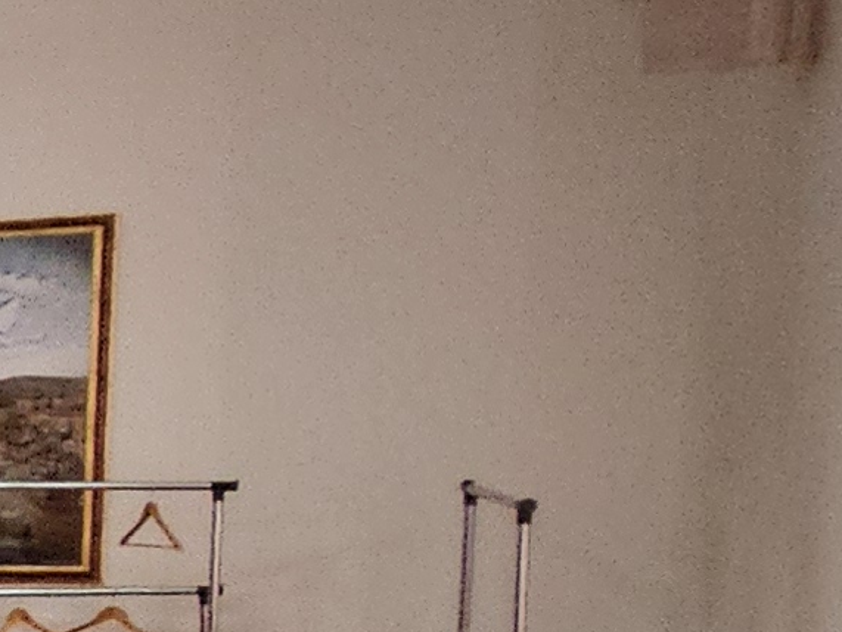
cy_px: 644
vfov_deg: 15.9
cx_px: -1820
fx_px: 2215
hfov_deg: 10.8
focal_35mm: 91
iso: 320
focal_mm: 2.2
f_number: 2.2
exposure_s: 1/50
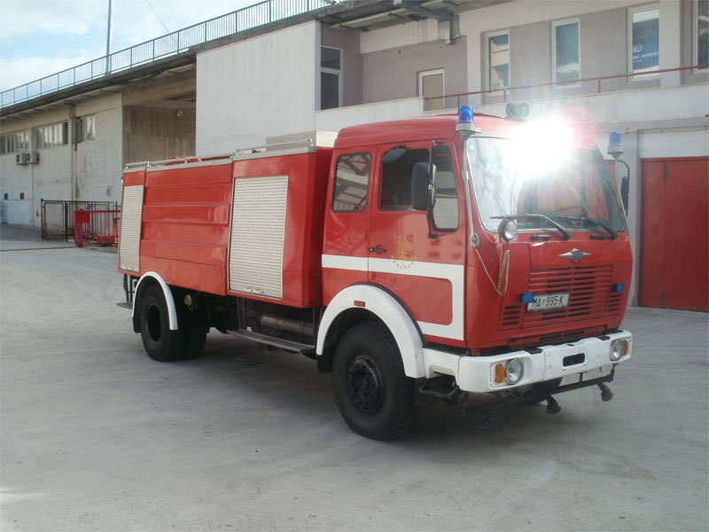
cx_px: 354
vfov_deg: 39.7
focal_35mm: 36
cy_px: 266
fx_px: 737
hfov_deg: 51.4
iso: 100
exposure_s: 1/200
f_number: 5.6
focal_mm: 6.3
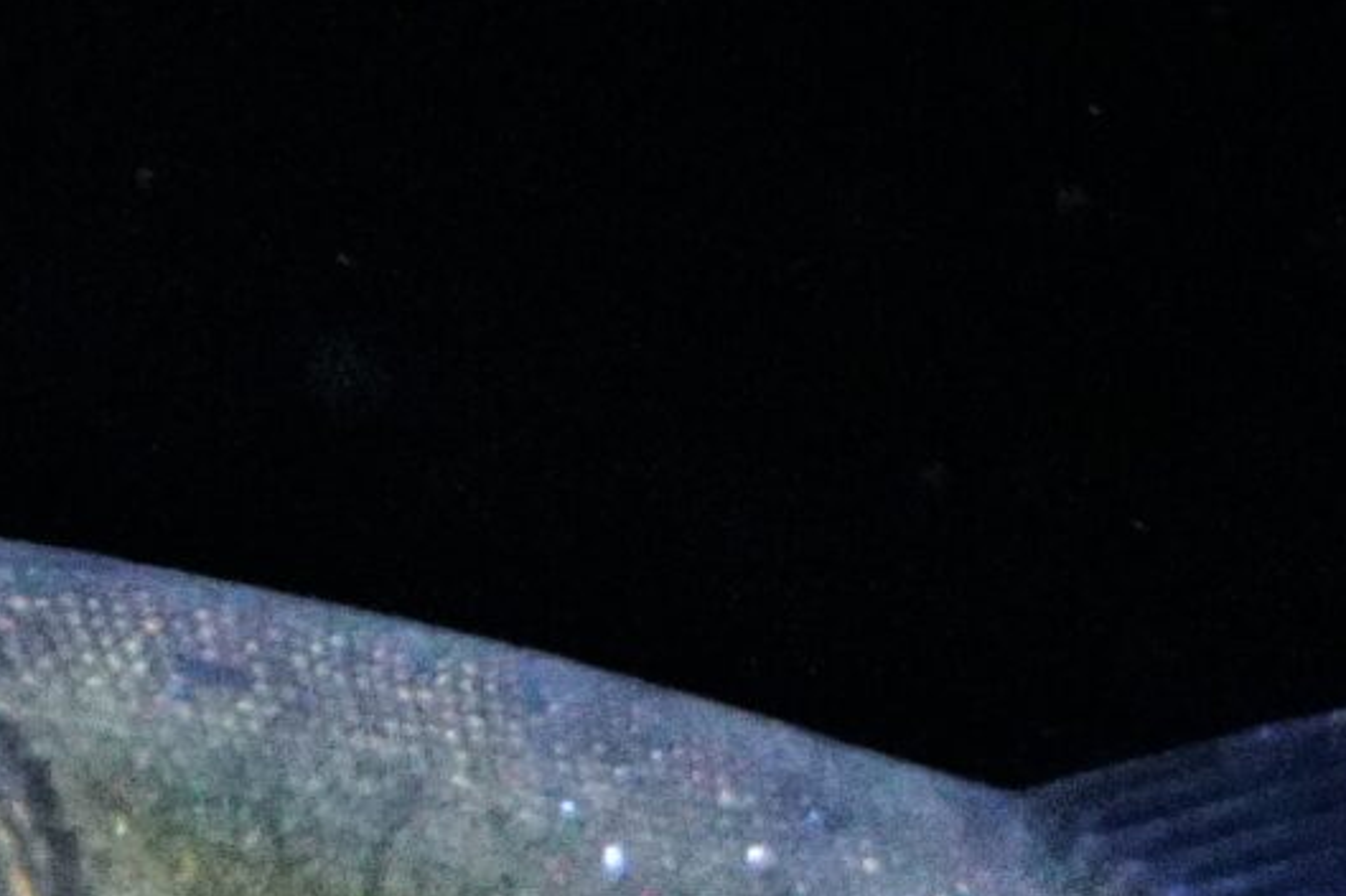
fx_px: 30938
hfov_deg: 2.5
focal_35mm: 828
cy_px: 1260
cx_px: 1211
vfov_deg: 1.7
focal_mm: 114
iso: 10000
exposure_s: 1/125
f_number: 5.6
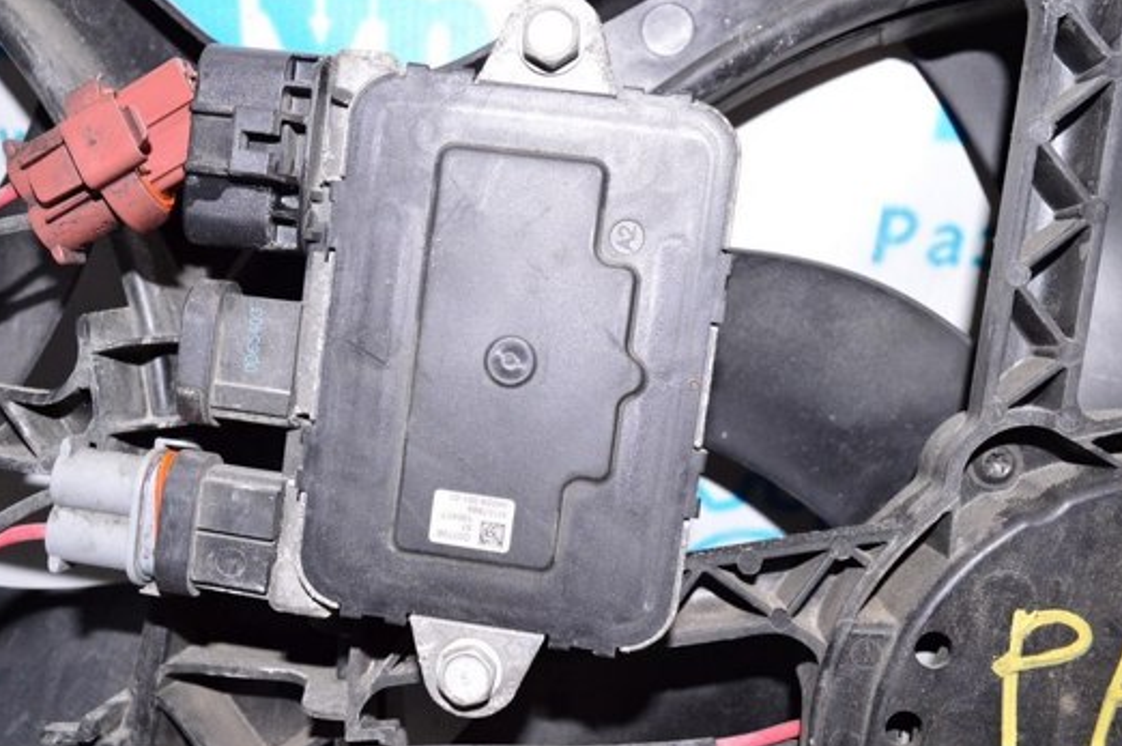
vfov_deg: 34.5
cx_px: 475
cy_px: 397
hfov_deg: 49.8
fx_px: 1202
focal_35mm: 39
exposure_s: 1/160
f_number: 8
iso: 1600
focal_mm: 21
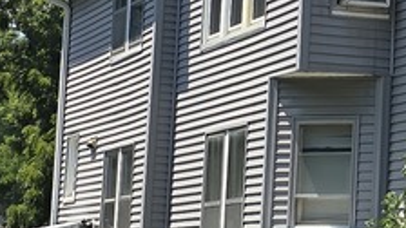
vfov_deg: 7.5
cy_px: 43
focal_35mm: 161
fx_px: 1733
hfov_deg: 12.6
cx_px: 645
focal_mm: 6.3
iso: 12
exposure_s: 1/611
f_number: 1.7
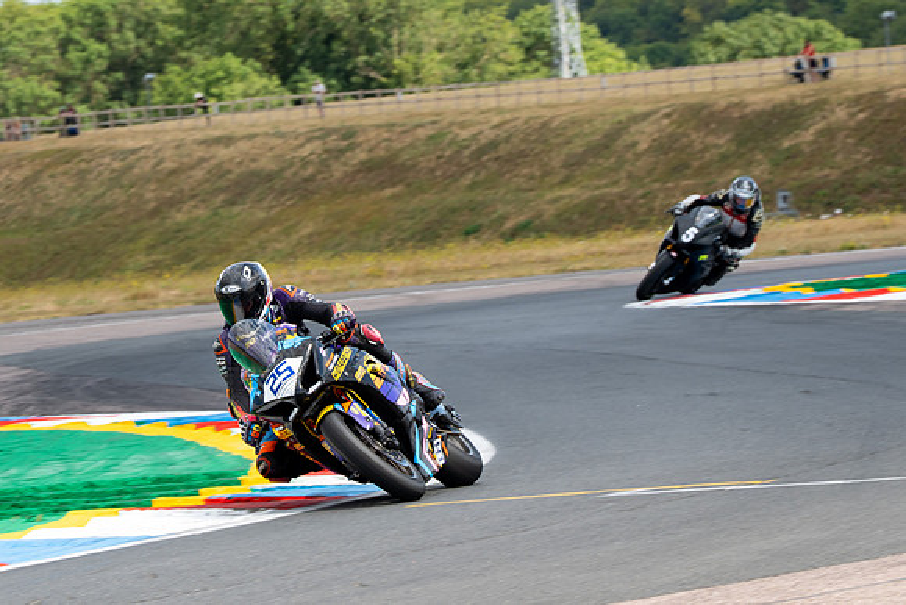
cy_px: 190
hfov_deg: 6.6
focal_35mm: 312
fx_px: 7865
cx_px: 469
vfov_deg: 4.4
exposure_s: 1/200
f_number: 10
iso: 125
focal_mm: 200
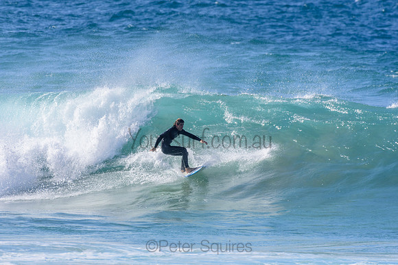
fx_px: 8293
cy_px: 132
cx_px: 199
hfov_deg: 2.7
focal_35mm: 750
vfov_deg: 1.8
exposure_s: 1/2000
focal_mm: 500
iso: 280
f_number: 5.6
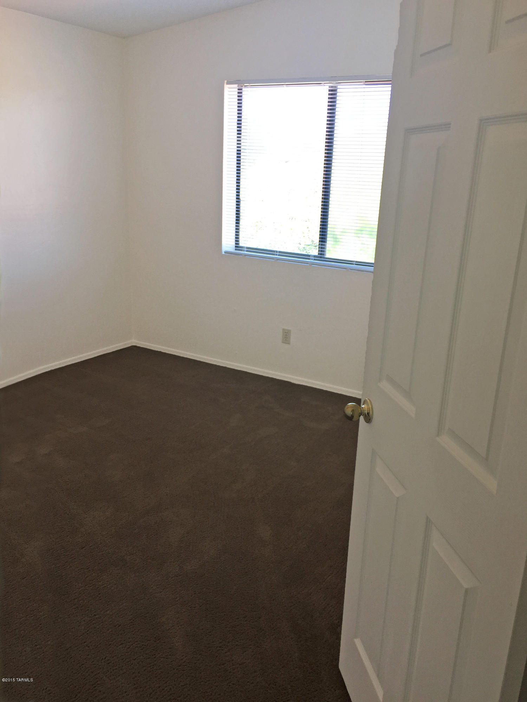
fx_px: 589
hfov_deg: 48.2
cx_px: 264
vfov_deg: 61.7
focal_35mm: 29
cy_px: 351
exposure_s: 1/60
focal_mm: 4.15
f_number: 2.2
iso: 32
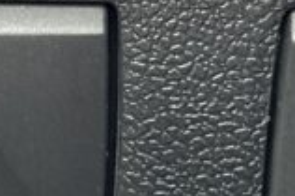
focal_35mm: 351
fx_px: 2873
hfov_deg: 5.8
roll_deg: +0.9
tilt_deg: -16.3
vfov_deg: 3.9
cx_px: -146
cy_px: 198
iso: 320
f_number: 1.6
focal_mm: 5.96
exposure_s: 1/30
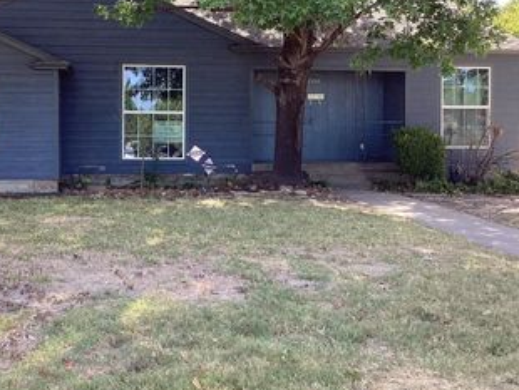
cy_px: 140
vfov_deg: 29.0
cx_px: 189
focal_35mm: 50
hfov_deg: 37.9
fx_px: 750
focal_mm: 3.3
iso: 25
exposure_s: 1/124
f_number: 2.4
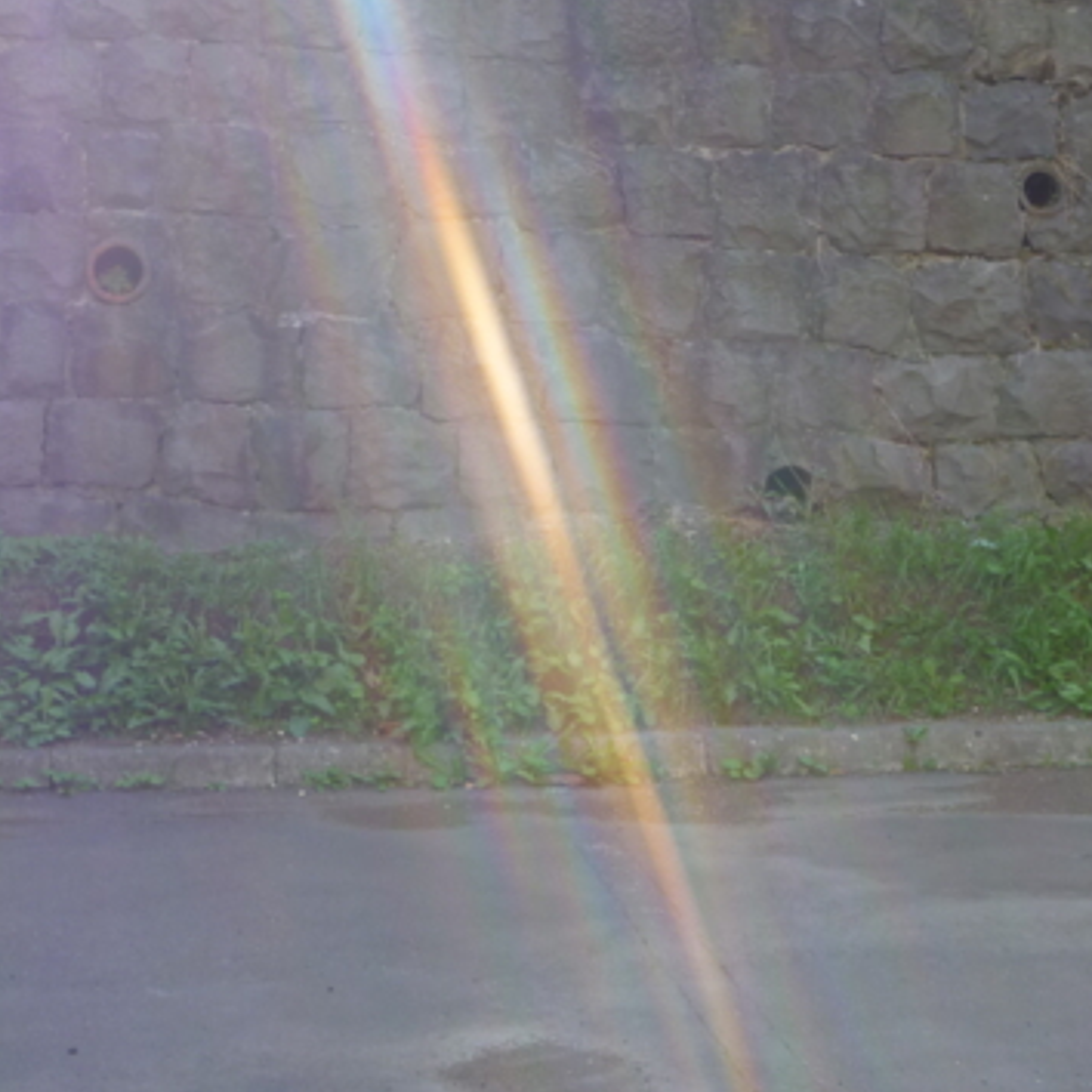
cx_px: 700
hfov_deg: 21.1
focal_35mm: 82
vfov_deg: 20.8
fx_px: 2927
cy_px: 176
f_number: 3.6
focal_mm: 7.2
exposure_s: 1/100
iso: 80
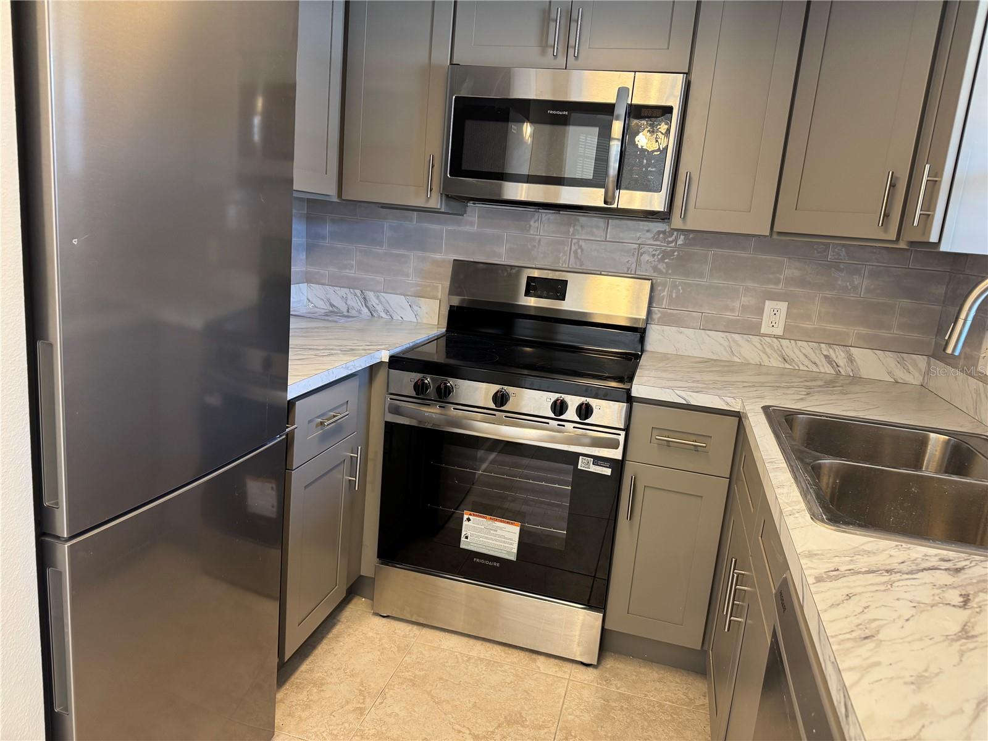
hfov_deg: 71.6
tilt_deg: -12.4
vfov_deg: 56.8
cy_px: 370
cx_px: 494
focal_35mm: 24
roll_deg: -5.4
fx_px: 685
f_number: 1.78
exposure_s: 1/60
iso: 200
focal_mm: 6.76
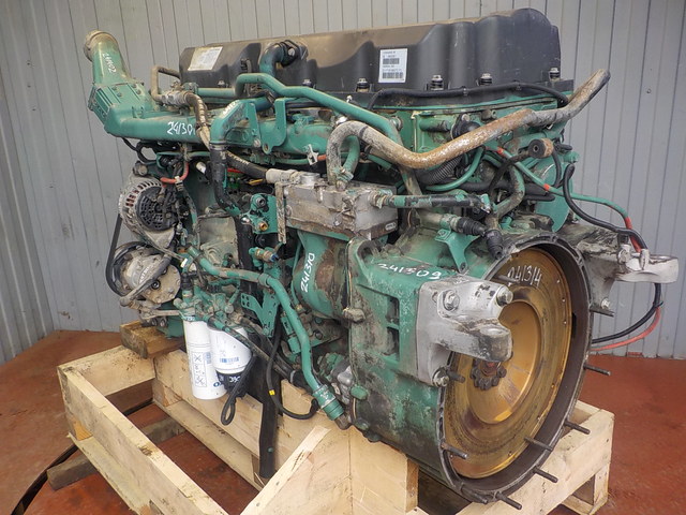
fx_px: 595
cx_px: 343
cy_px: 258
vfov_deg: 46.8
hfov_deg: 60.0
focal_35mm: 30
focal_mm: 4.1
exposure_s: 1/40
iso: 125
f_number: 3.3
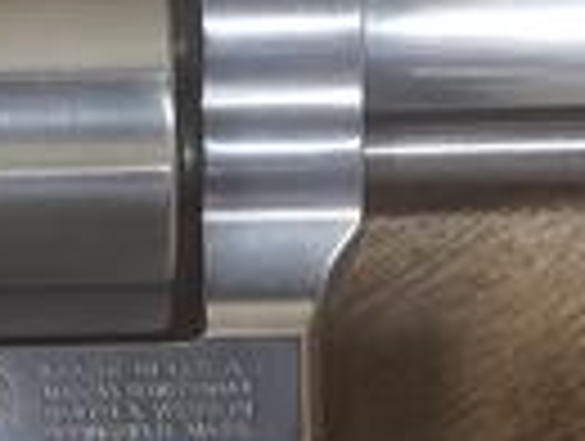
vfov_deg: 12.0
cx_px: 63
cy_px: 572
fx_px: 2032
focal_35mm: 120
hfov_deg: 16.2
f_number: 2.4
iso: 250
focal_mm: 4.3
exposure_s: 1/20
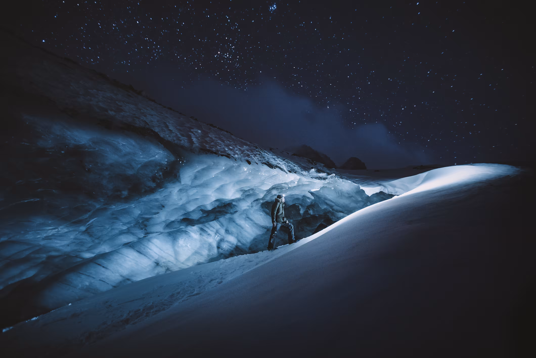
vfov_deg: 73.8
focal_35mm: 16
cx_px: 268
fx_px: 238
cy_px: 179
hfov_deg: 96.7
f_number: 2.8
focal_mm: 16
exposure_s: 10
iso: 5000
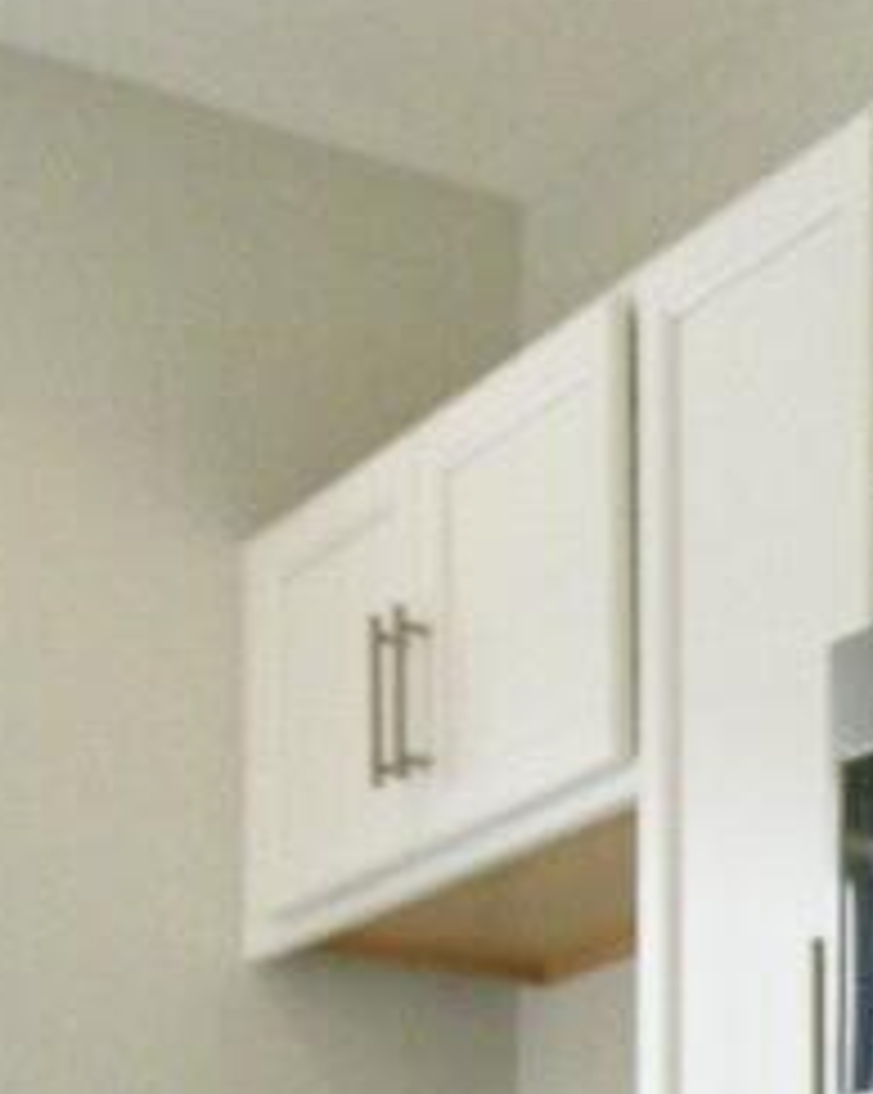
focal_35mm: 94
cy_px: 1531
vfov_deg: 18.5
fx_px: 3040
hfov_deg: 14.1
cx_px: 1670
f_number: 5.6
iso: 200
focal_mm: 10
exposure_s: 1/125
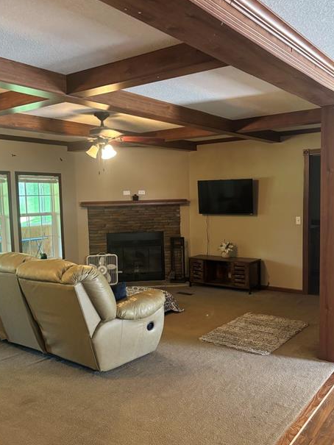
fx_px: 424
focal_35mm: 33
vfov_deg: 55.3
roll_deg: +1.0
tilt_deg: -4.9
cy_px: 233
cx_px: 155
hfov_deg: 42.9
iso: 500
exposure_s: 1/40
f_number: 1.6
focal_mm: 5.96
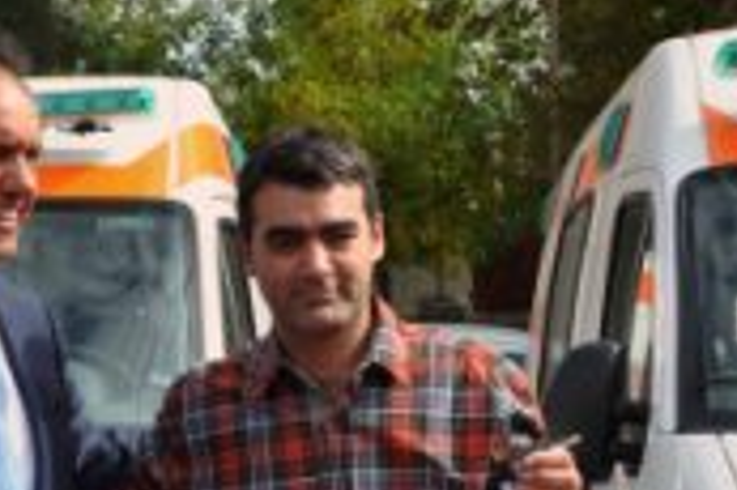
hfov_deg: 19.5
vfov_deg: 13.4
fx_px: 2066
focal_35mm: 101
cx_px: -51
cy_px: 477
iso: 250
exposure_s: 1/200
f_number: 10
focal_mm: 26
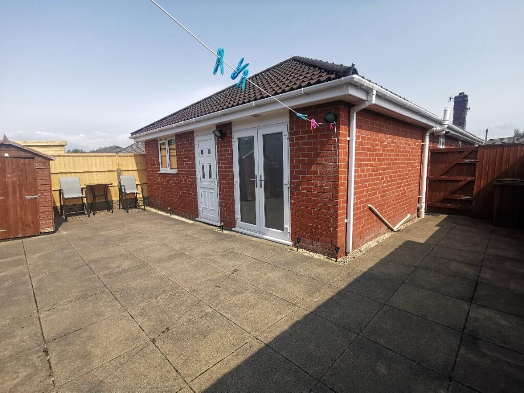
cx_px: 262
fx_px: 257
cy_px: 196
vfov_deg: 74.7
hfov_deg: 91.0
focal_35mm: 17
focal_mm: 2.26
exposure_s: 1/546
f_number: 2.2
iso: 50
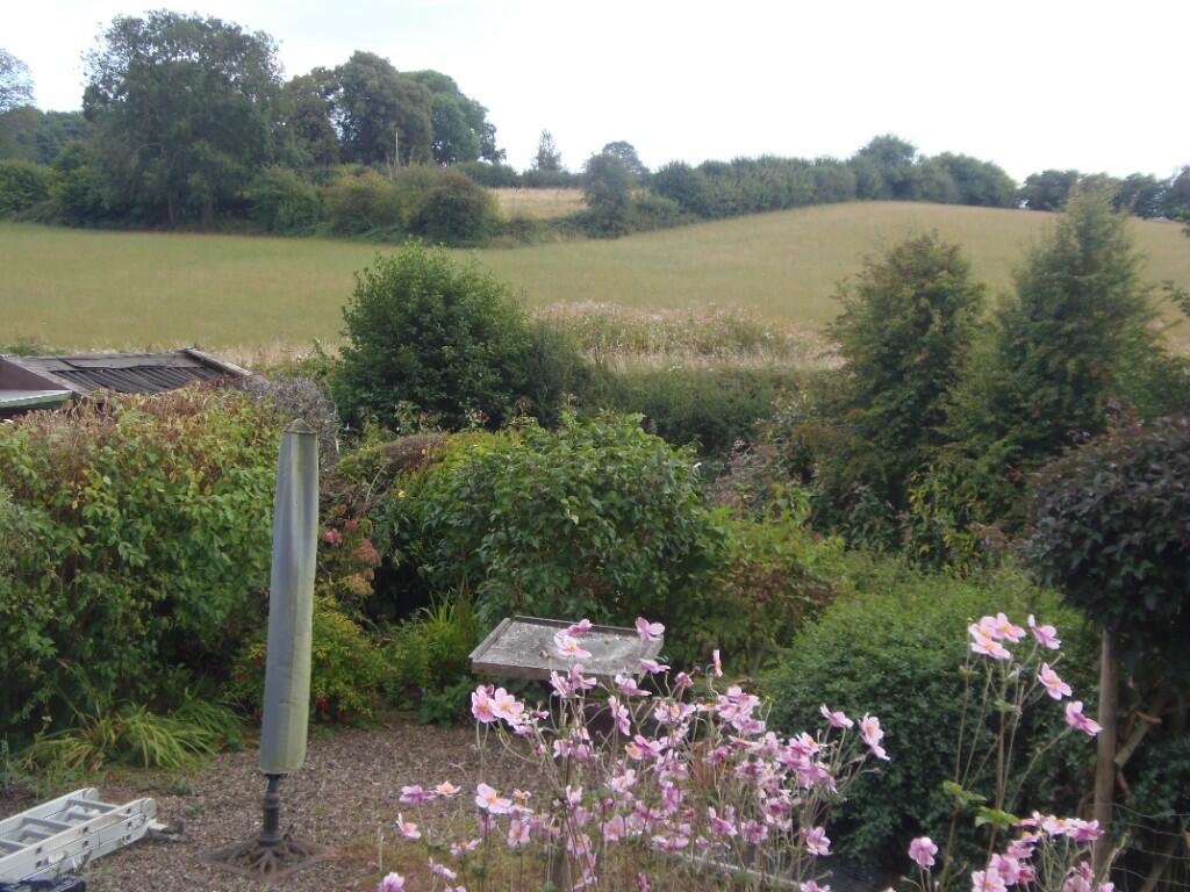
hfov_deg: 44.8
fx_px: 1444
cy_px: 446
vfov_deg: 34.3
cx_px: 595
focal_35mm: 42
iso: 64
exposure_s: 1/125
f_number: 3.6
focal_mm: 7.8
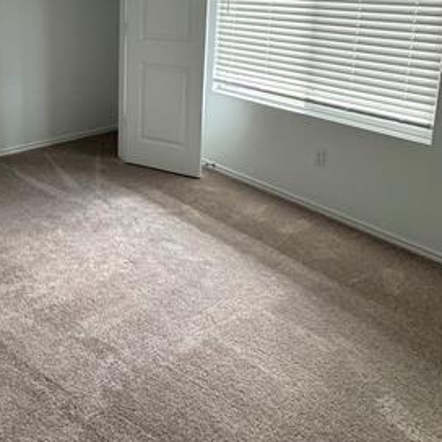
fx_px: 506
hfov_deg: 45.1
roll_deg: +0.7
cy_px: 75
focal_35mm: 35
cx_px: 96
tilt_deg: -11.3
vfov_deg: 44.4
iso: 320
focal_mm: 2.22
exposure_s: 1/97
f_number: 2.2
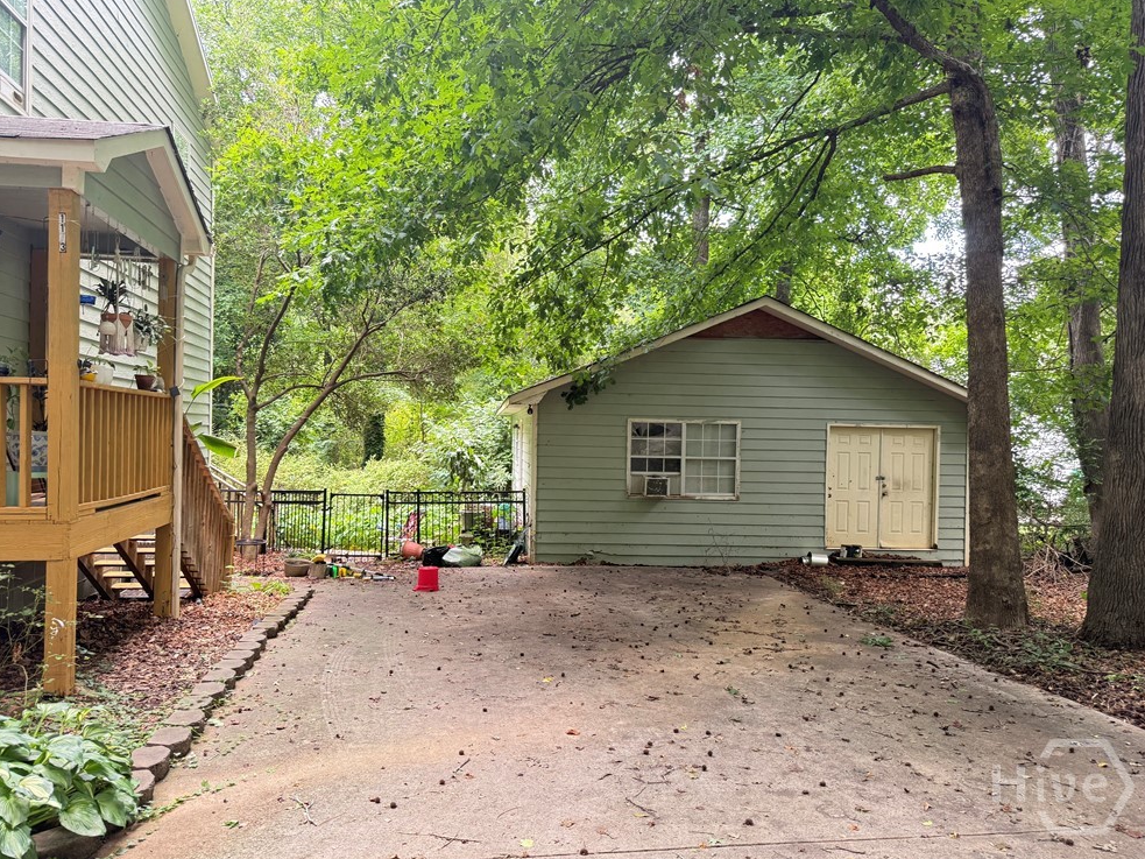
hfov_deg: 69.4
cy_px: 429
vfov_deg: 54.9
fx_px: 827
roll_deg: -0.5
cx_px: 556
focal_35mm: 25
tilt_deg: -0.1
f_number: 1.78
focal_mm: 6.76
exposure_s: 1/121
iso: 160
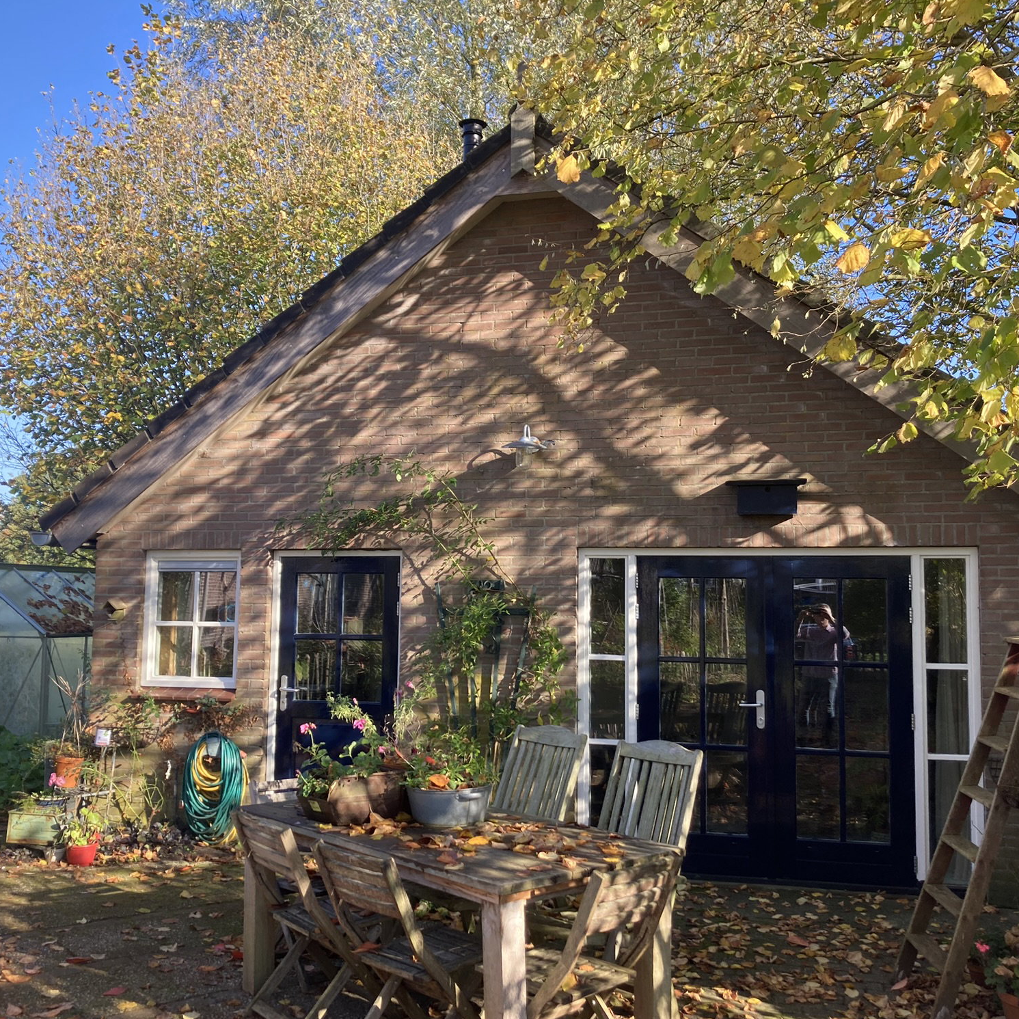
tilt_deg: +5.6
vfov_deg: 48.4
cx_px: 522
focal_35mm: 34
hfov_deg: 48.4
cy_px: 517
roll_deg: -1.4
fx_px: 1132
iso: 20
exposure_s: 1/294
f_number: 1.8
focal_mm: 3.99
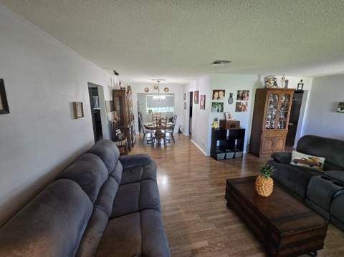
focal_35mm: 13
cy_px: 128
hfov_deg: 106.2
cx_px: 172
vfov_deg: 89.8
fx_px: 129
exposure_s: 1/60
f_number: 2.2
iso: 250
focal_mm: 1.7
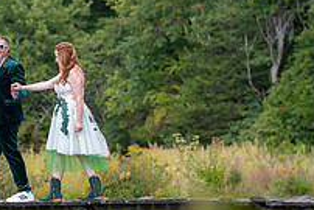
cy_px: 132
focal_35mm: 292
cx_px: 9
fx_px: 2549
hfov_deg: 7.0
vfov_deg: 4.7
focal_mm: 100
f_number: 3.2
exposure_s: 1/125
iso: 50
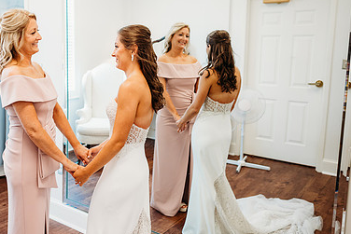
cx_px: 81
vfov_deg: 35.8
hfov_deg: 49.5
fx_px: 361
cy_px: 89
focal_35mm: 37
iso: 320
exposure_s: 1/160
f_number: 2.5
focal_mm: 24
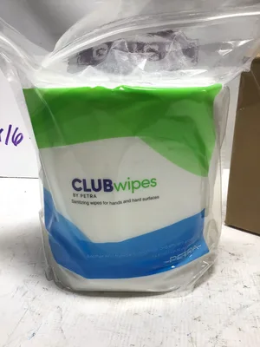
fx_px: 310
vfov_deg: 58.4
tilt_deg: -19.3
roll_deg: +0.2
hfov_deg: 45.4
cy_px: 174
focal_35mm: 31
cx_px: 130
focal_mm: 3.3
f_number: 2.4
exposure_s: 1/120
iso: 32
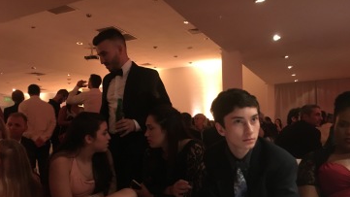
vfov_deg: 36.3
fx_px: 297
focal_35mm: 32
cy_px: 131
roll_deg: +1.6
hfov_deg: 61.0
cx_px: 175
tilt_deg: +0.9
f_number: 2.2
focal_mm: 4.15
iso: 640
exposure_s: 1/17
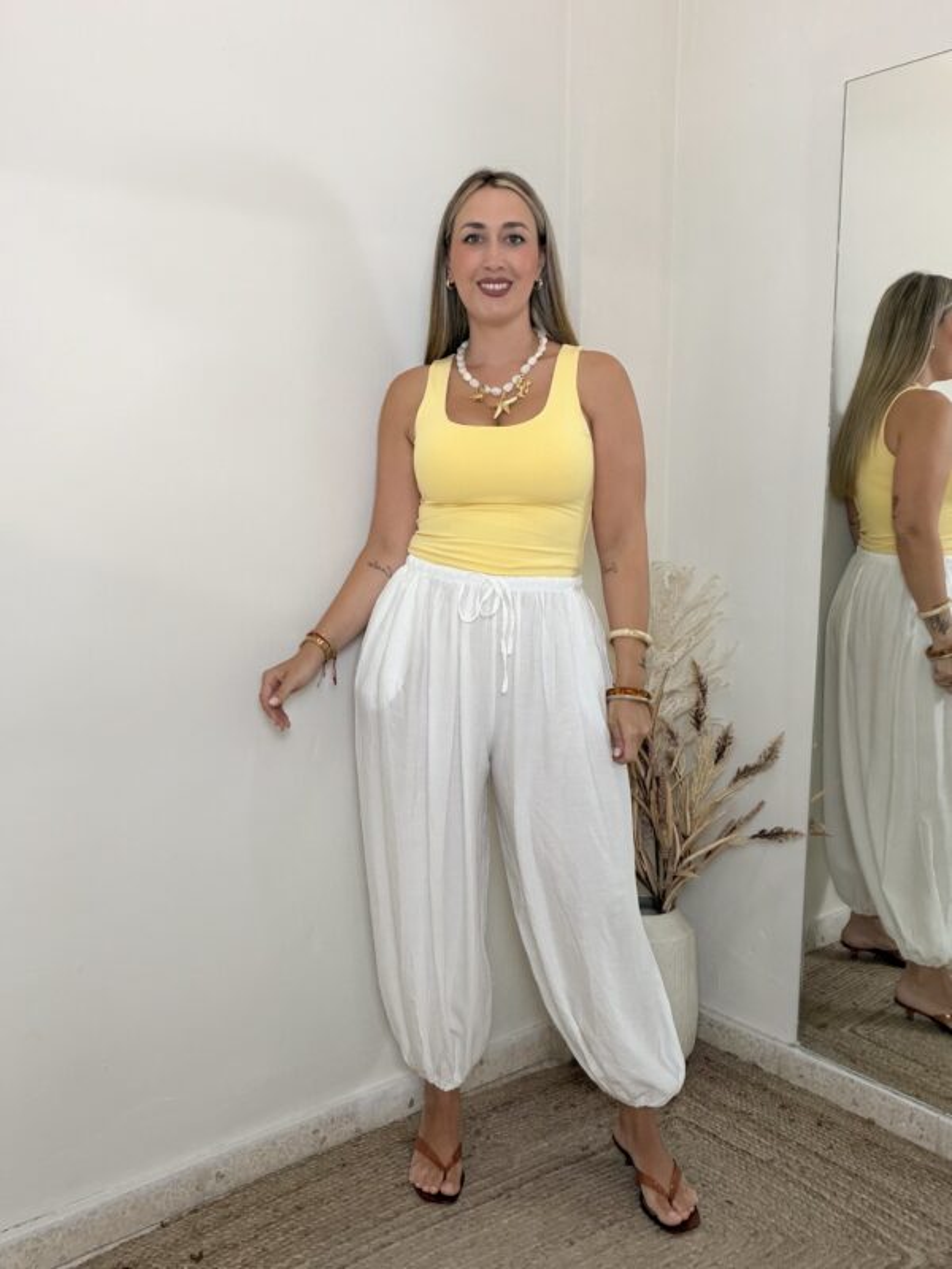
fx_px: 1100
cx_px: 476
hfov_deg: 46.8
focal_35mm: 30
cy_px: 634
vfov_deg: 60.0
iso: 100
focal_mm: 2.71
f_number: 1.9
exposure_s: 1/60
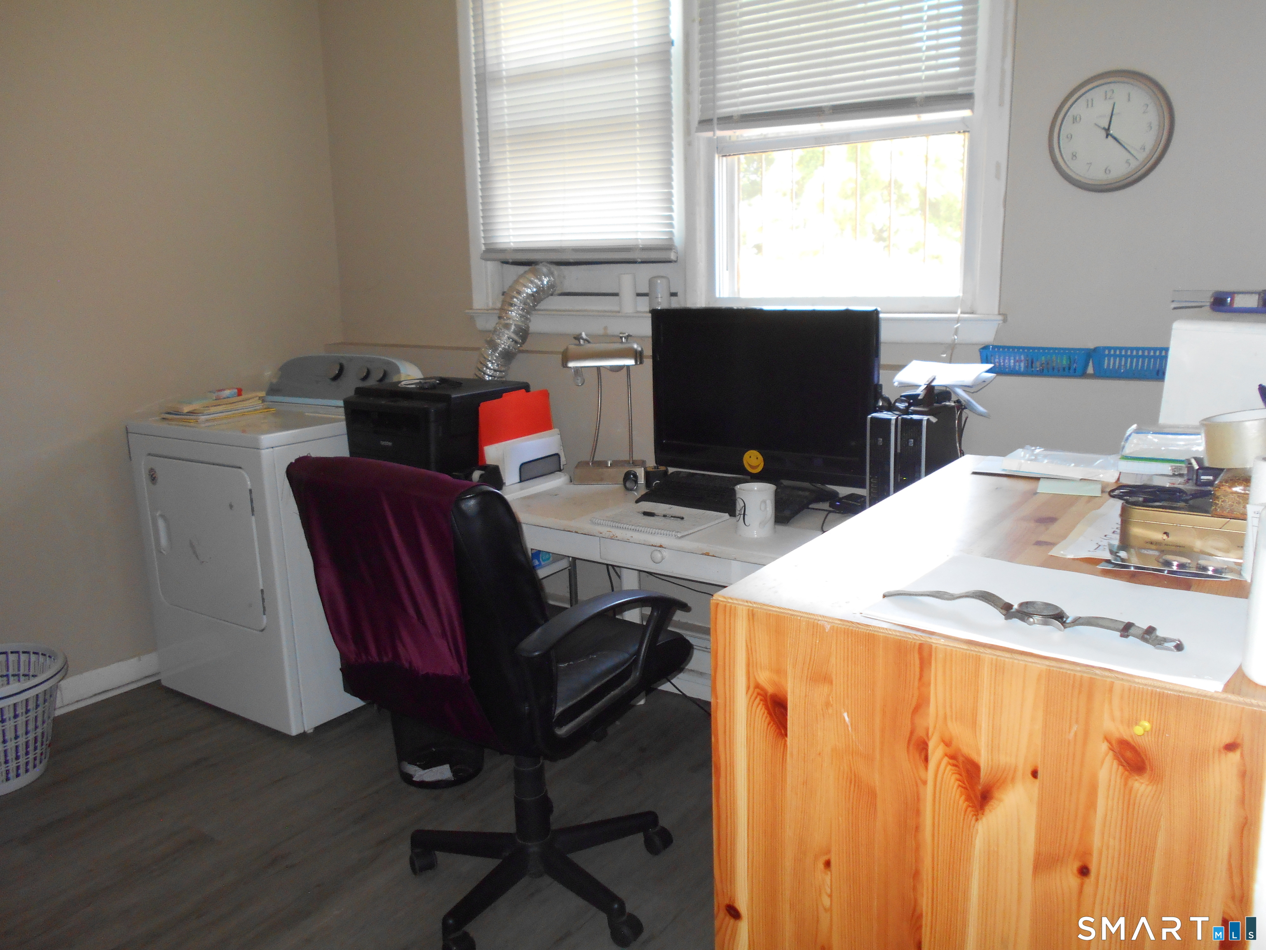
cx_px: 633
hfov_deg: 67.3
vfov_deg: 53.1
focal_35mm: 26
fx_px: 951
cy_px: 475
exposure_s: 1/25
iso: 200
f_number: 3.2
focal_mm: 4.6
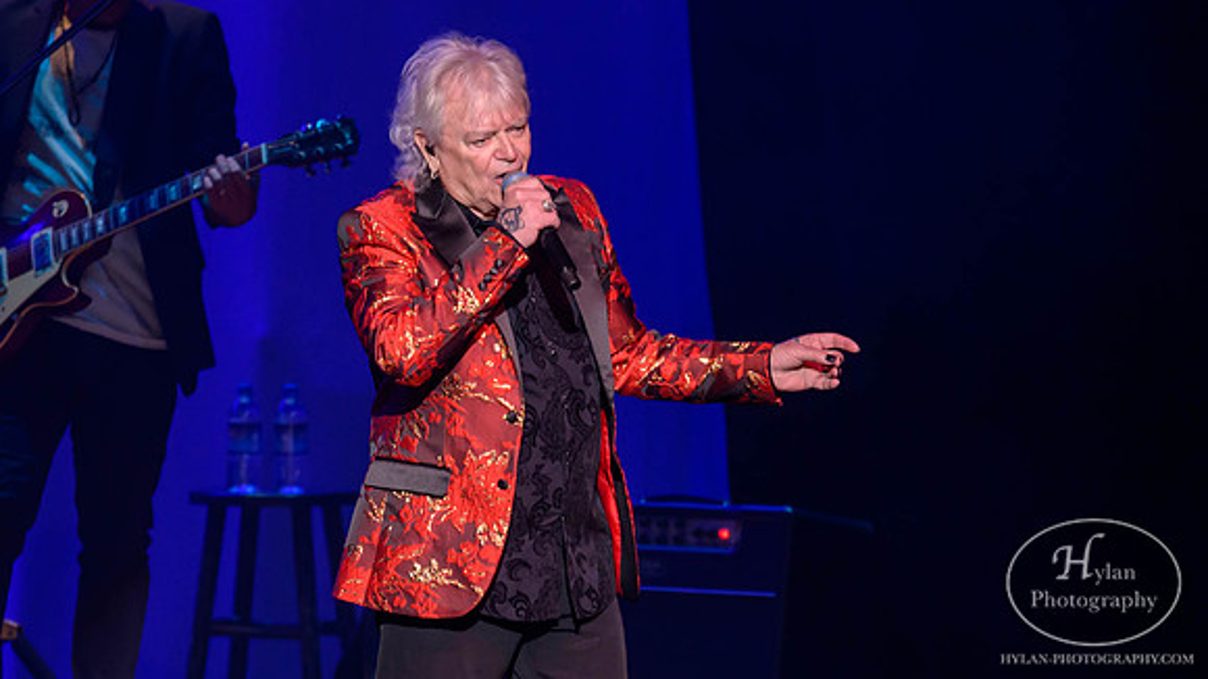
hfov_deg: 3.4
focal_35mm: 627
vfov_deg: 1.9
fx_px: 20076
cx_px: 528
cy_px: 479
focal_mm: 300
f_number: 4
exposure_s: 1/200
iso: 1000
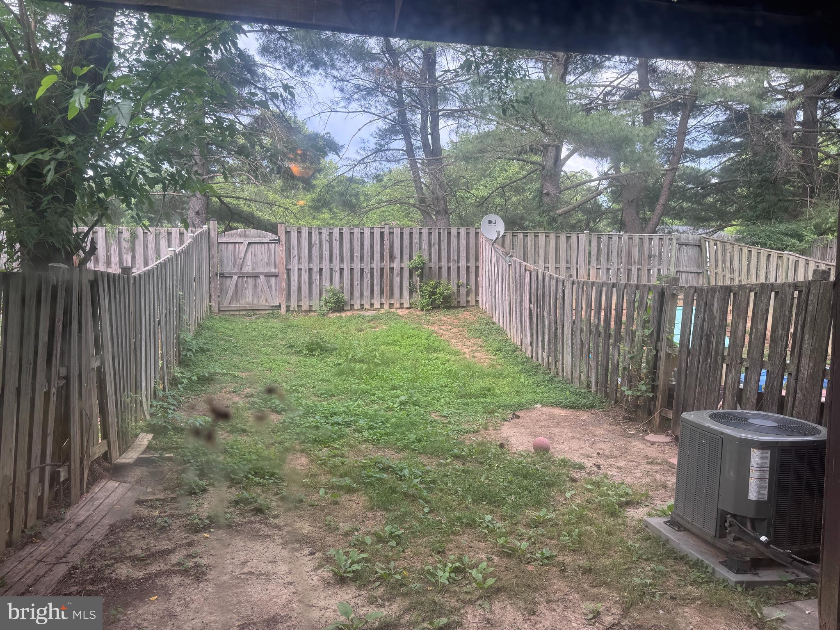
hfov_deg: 71.6
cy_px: 315
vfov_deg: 56.8
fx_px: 582
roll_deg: -0.7
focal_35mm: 24
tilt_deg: -2.9
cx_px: 420
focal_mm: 6.76
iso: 64
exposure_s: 1/241
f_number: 1.78
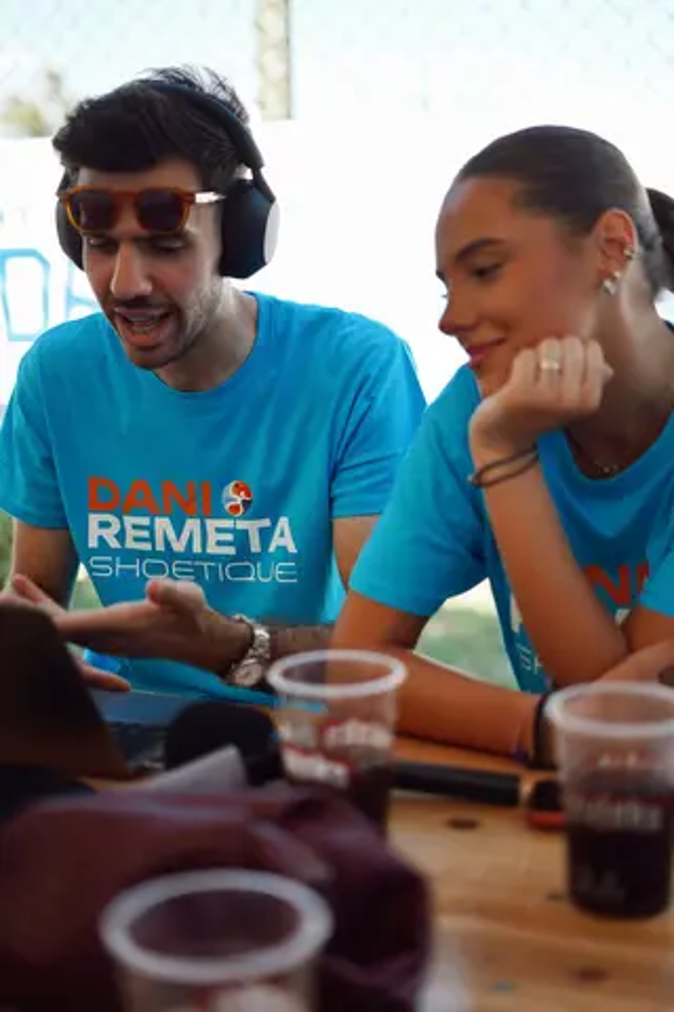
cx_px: 337
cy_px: 506
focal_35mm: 50
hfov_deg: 27.0
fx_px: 1404
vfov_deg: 39.6
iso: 100
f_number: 1.8
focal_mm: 50
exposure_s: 1/640
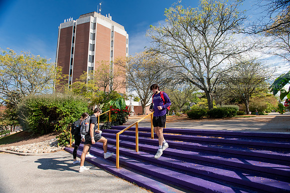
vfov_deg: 70.5
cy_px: 96
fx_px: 137
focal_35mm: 17
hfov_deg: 93.3
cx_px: 145
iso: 640
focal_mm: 17
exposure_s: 1/320
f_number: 7.1
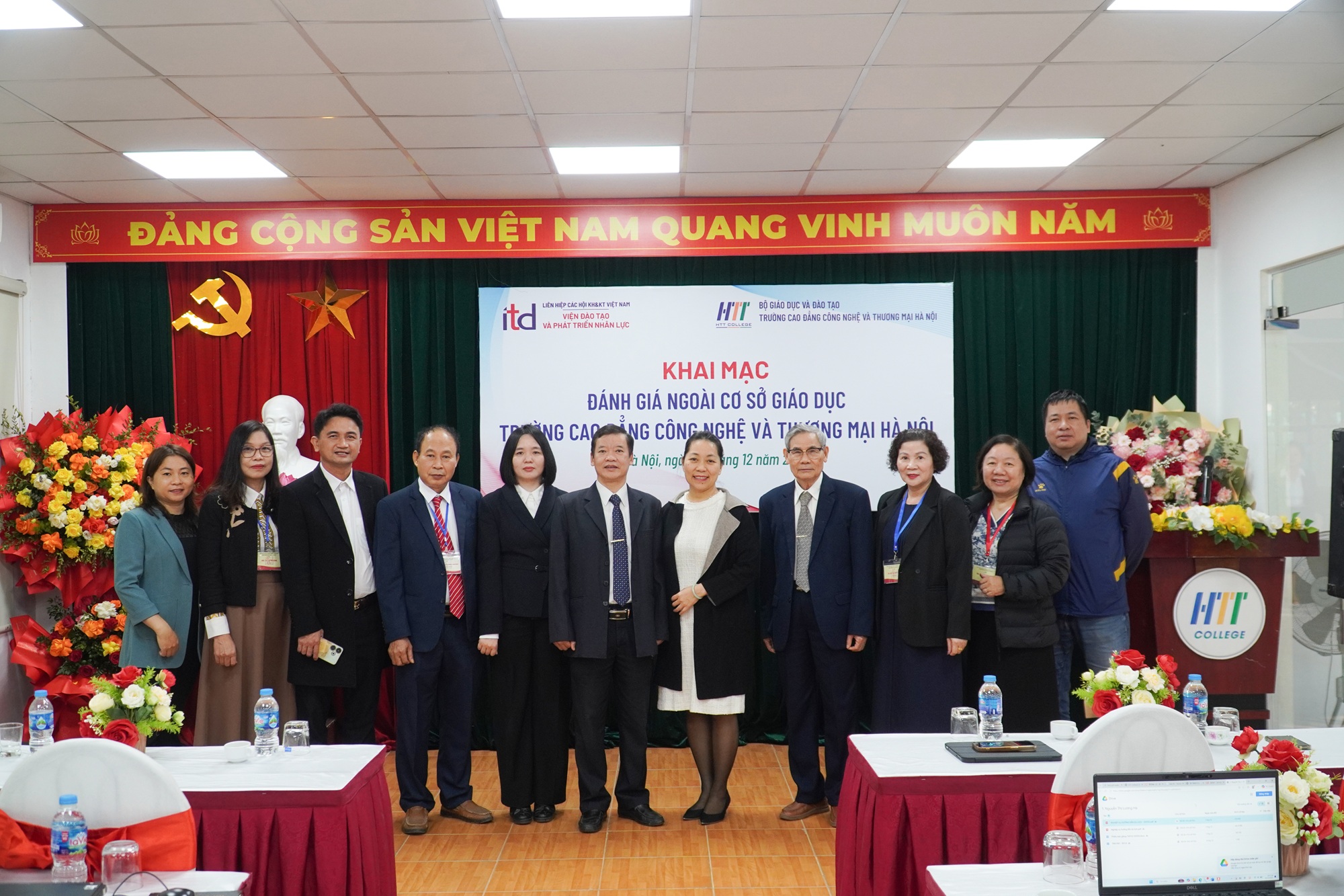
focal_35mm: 34
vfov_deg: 38.4
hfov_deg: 55.1
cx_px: 672
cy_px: 448
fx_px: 1288
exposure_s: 1/160
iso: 800
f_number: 4.5
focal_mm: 23
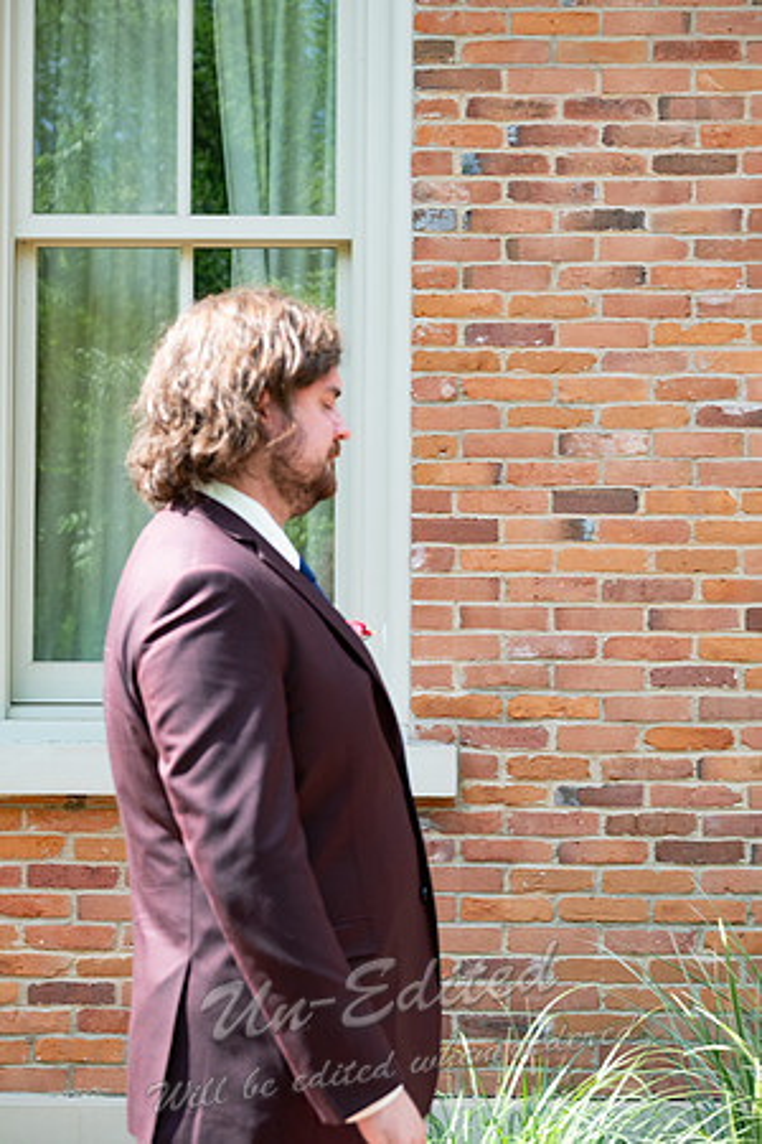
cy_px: 572
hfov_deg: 18.2
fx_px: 2381
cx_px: 381
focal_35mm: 75
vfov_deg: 27.0
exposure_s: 1/250
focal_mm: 50
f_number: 4
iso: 250
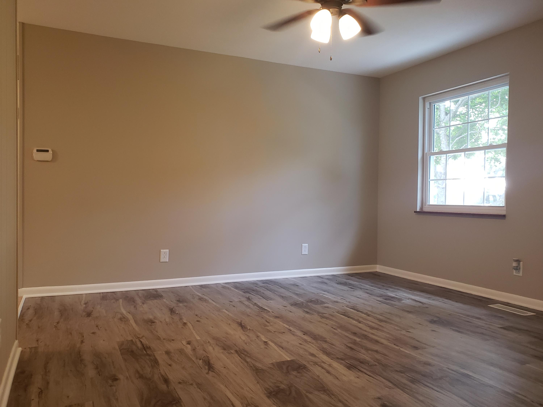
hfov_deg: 67.3
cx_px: 272
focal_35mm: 26
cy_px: 204
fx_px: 408
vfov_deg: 53.1
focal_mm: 4.3
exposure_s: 1/60
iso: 200
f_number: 2.4
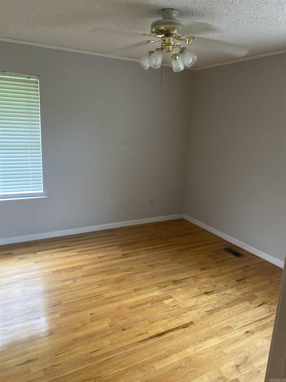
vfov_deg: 67.3
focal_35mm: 26
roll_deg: -2.5
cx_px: 143
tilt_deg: -12.1
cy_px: 191
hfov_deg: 53.1
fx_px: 286
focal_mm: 4.25
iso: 250
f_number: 1.8
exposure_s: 1/60
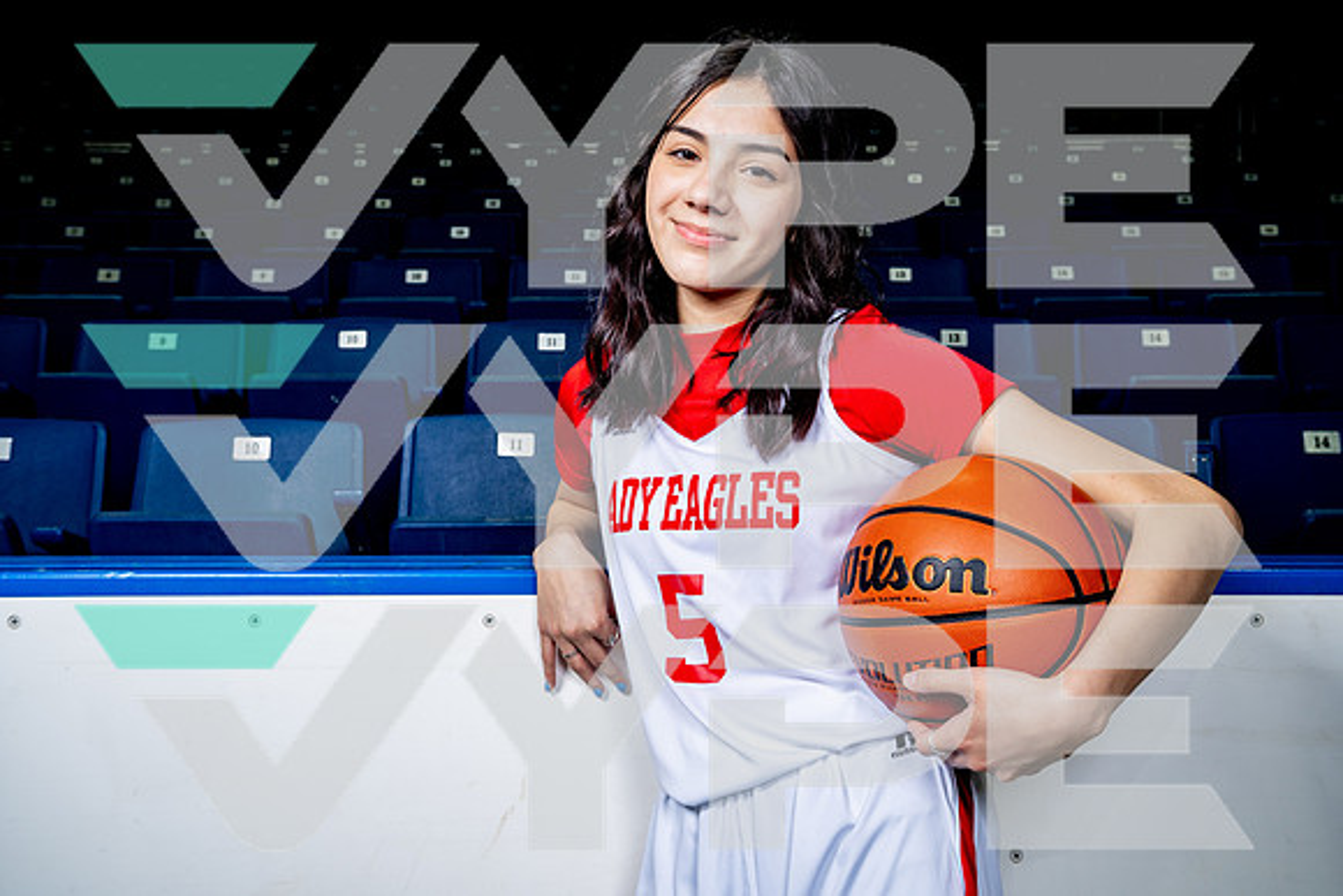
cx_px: 672
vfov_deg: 35.1
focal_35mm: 38
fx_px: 1418
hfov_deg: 50.7
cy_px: 448
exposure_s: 1/125
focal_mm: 38
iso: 160
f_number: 8
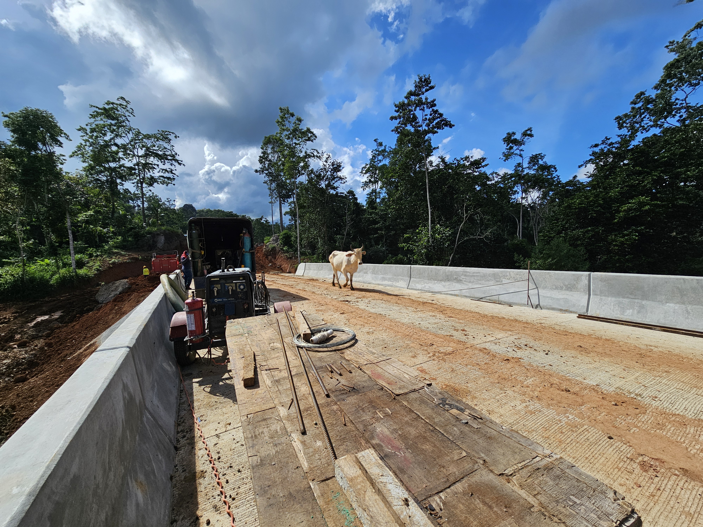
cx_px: 352
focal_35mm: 13
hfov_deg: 106.2
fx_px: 264
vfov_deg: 89.9
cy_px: 264
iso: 50
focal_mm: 2.2
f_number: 2.2
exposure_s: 1/2882
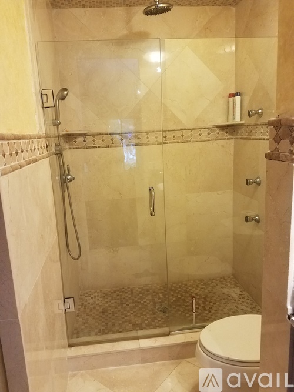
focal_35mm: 26
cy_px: 196
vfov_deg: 67.3
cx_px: 147
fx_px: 295
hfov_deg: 53.0
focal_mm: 4.2
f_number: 1.7
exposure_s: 1/30
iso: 160
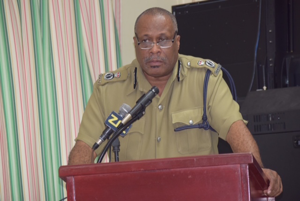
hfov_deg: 13.0
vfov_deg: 8.7
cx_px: 150
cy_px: 100
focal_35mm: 158
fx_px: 1314
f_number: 5
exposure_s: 1/100
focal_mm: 105
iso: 800
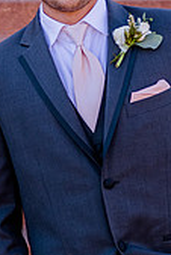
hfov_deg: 6.7
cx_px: 35
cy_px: 192
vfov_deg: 10.0
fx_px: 1465
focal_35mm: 206
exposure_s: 1/800
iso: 200
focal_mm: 38
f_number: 2.8
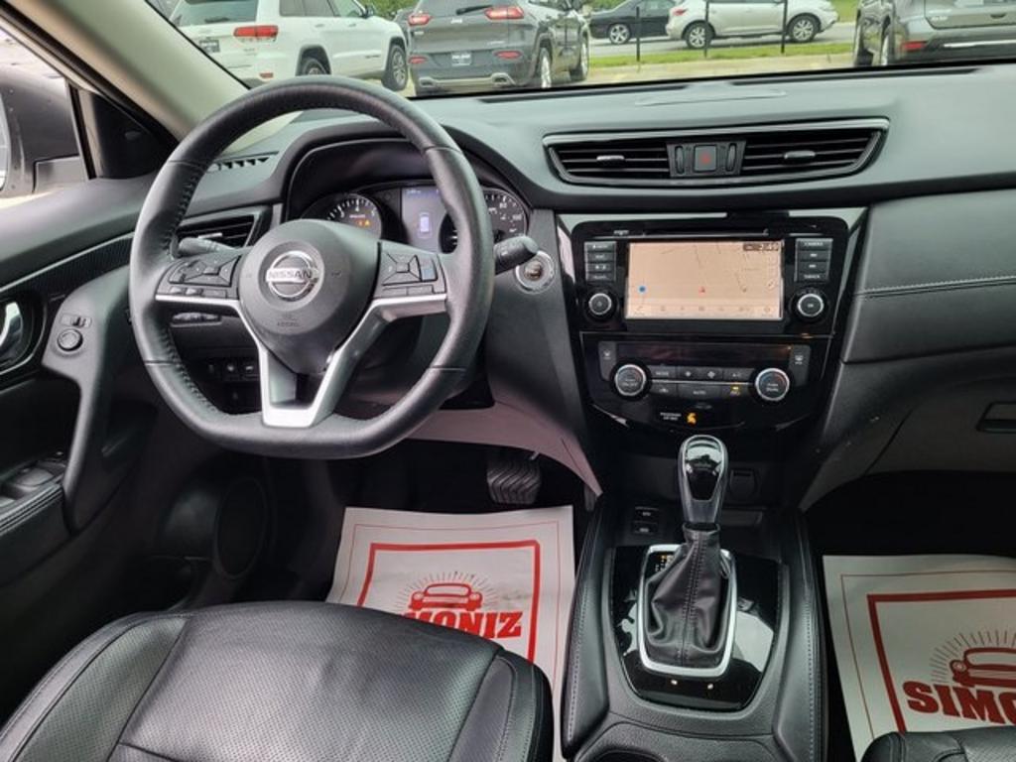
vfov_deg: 53.1
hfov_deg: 67.3
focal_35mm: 26
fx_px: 763
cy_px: 381
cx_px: 508
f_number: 1.8
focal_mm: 5.4
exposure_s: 1/120
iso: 200
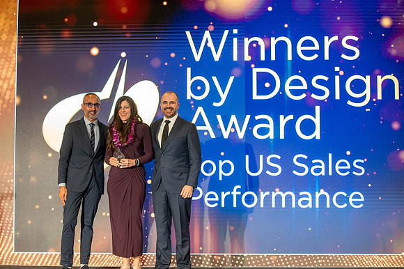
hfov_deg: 28.9
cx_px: 202
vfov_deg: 19.4
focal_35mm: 70
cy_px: 134
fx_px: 785
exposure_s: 1/160
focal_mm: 70
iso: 3200
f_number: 2.8
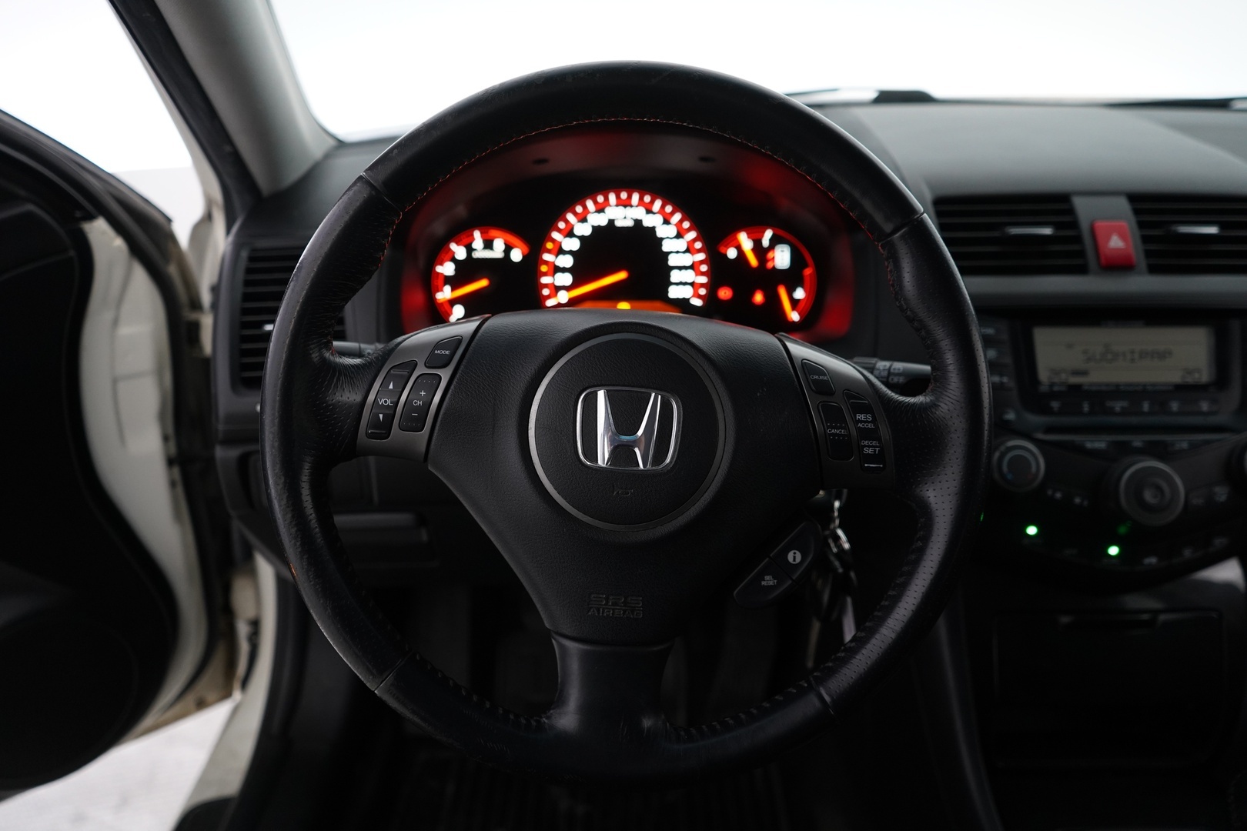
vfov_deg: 46.4
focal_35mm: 28
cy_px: 416
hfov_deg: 65.5
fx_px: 970
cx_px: 624
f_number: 3.5
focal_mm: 28
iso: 1600
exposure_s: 1/40
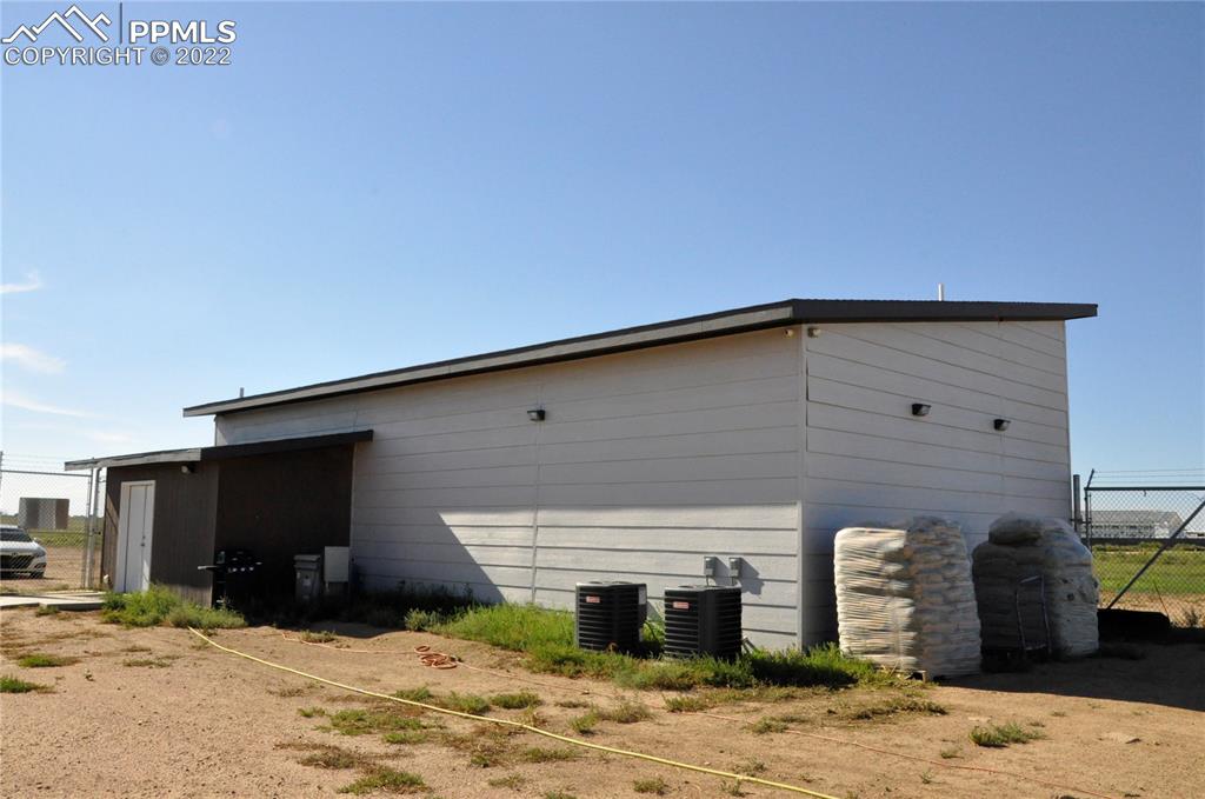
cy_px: 400
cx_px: 602
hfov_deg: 59.6
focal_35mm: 32
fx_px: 1053
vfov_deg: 41.6
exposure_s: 1/1000
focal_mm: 21
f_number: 16
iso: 2000
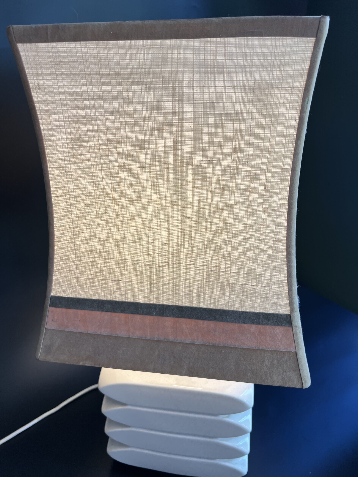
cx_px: 179
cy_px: 238
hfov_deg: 53.1
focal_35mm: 26
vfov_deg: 67.3
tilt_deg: -24.5
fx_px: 359
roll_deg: +1.1
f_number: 1.5
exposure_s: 1/152
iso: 40
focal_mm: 5.7
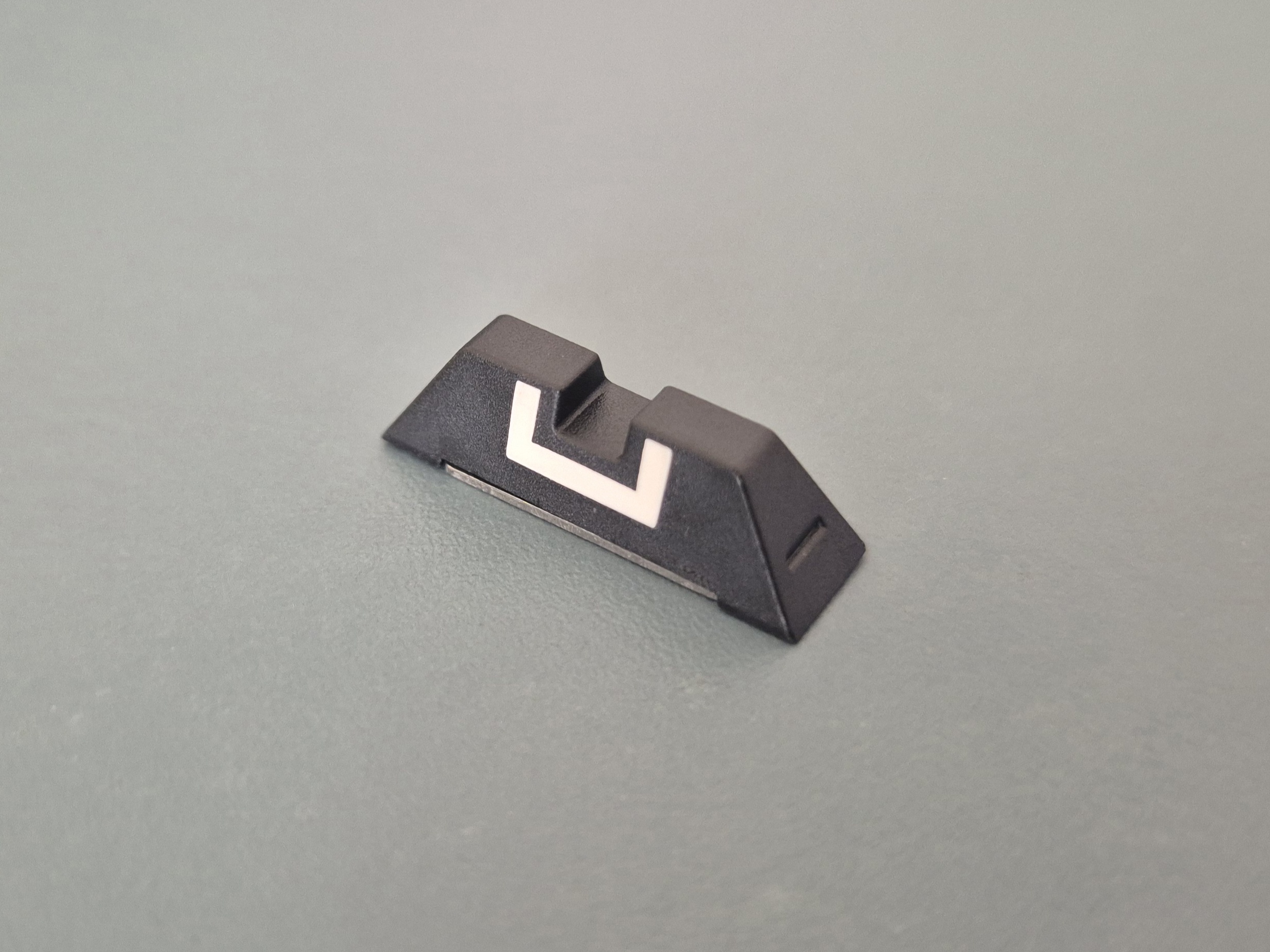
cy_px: 476
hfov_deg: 73.9
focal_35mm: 23
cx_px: 635
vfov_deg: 58.9
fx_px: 844
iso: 320
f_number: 1.8
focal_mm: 5.4
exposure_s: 1/100
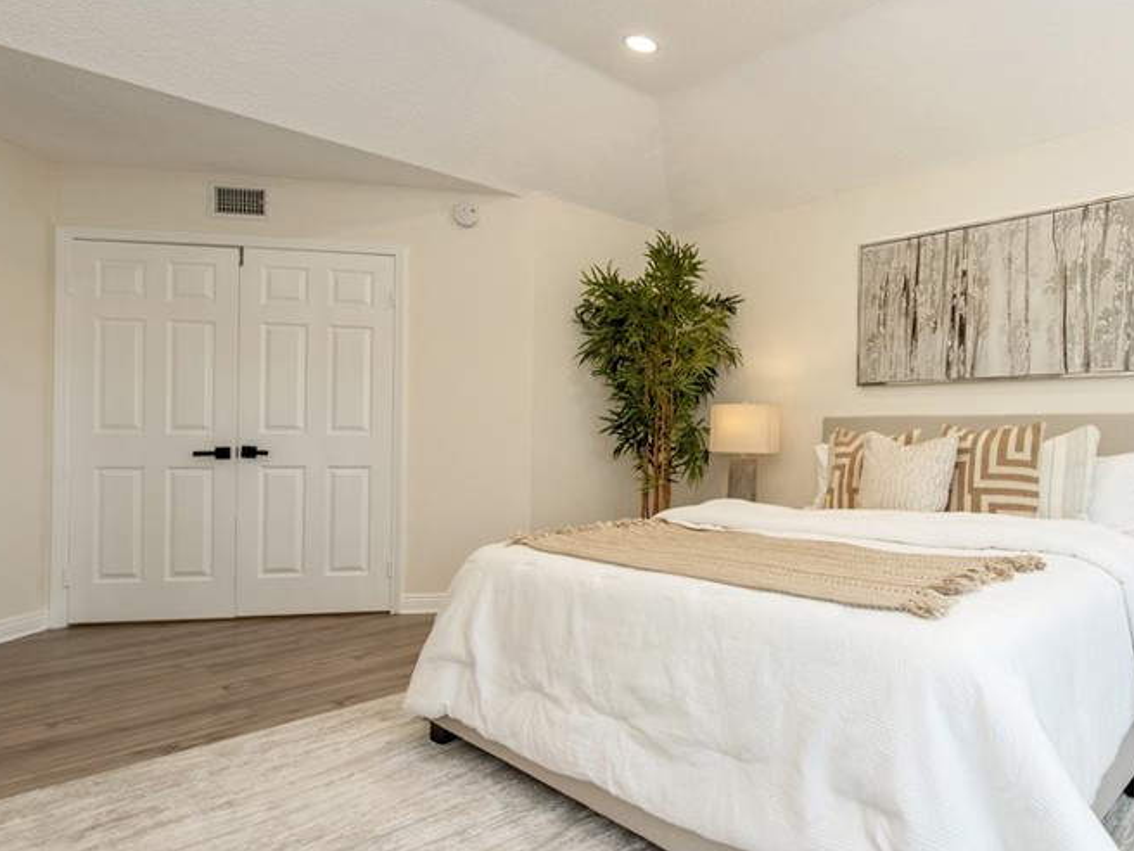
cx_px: 838
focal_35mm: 21
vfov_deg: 63.4
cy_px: 419
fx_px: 688
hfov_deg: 73.9
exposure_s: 1/125
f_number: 5.6
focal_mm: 14
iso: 280
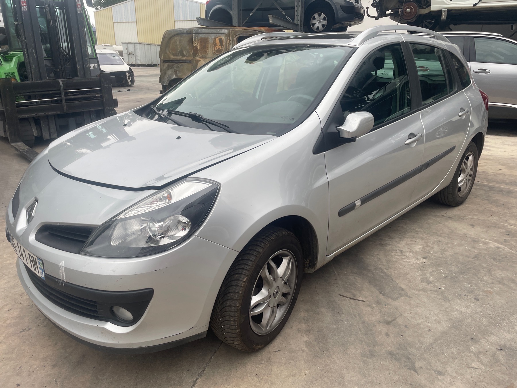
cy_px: 194
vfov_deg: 53.1
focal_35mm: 26
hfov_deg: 67.3
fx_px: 388
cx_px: 258
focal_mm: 4.2
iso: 32
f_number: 1.6
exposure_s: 1/363
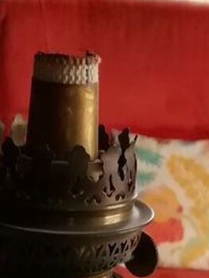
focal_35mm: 100
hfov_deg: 14.8
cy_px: 478
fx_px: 806
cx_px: 92
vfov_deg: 16.8
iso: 200
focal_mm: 3.21
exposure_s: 1/33.3
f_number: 2.2
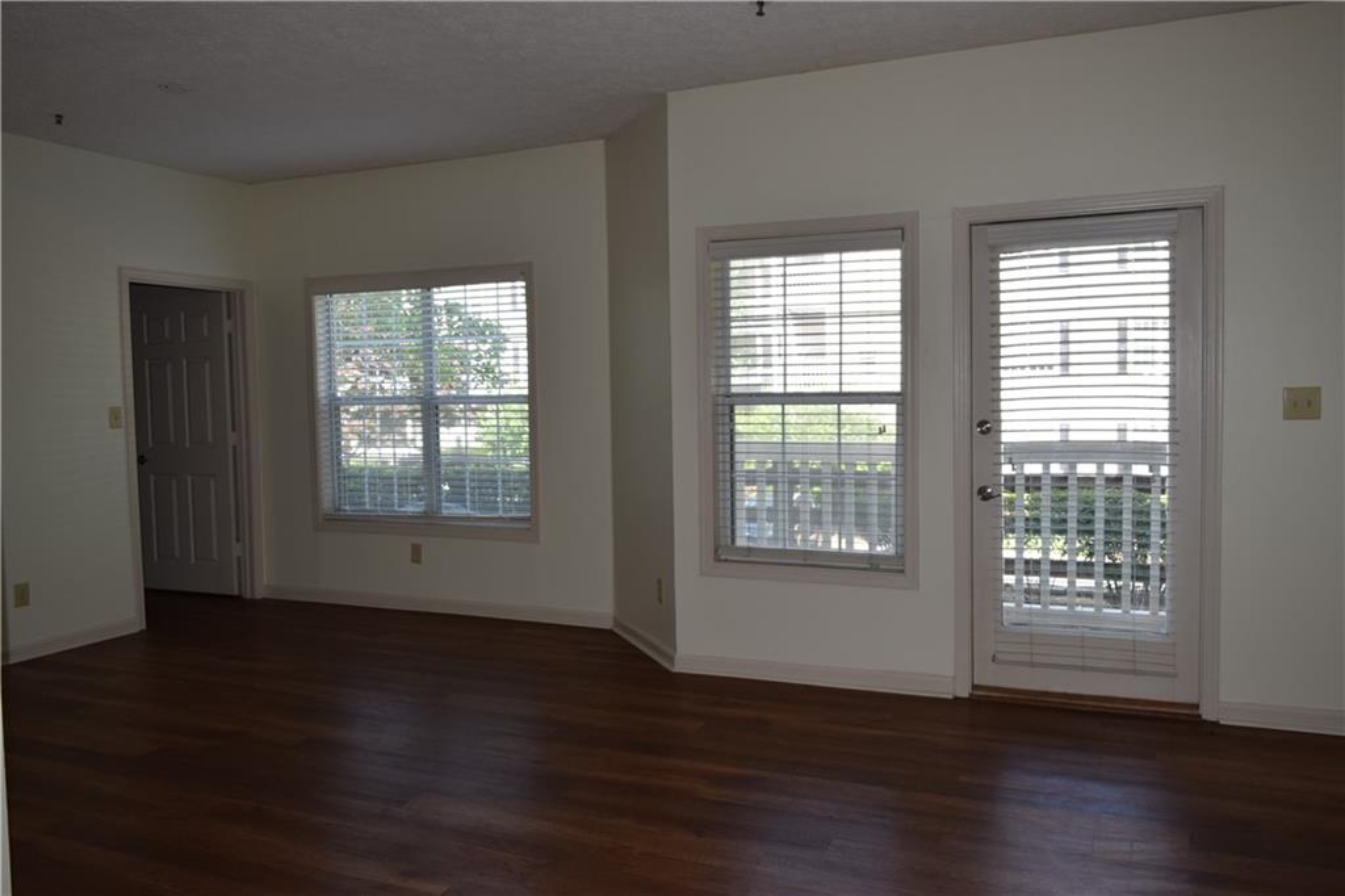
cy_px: 448
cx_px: 672
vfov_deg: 47.9
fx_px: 1008
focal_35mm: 27
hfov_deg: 67.4
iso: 320
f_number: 5.6
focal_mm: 18
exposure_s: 1/125
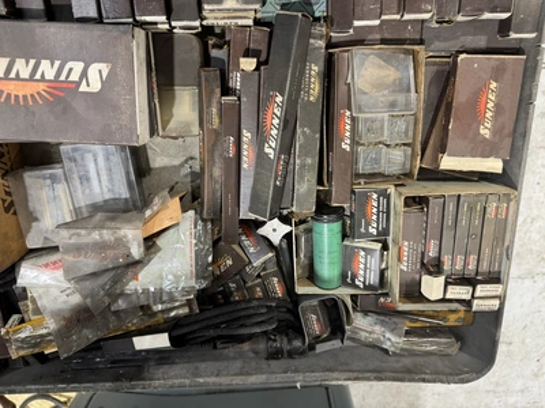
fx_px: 378
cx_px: 272
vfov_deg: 56.8
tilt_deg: -72.9
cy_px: 204
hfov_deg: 71.6
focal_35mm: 24
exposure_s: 1/60
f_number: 1.78
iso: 125
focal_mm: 6.76
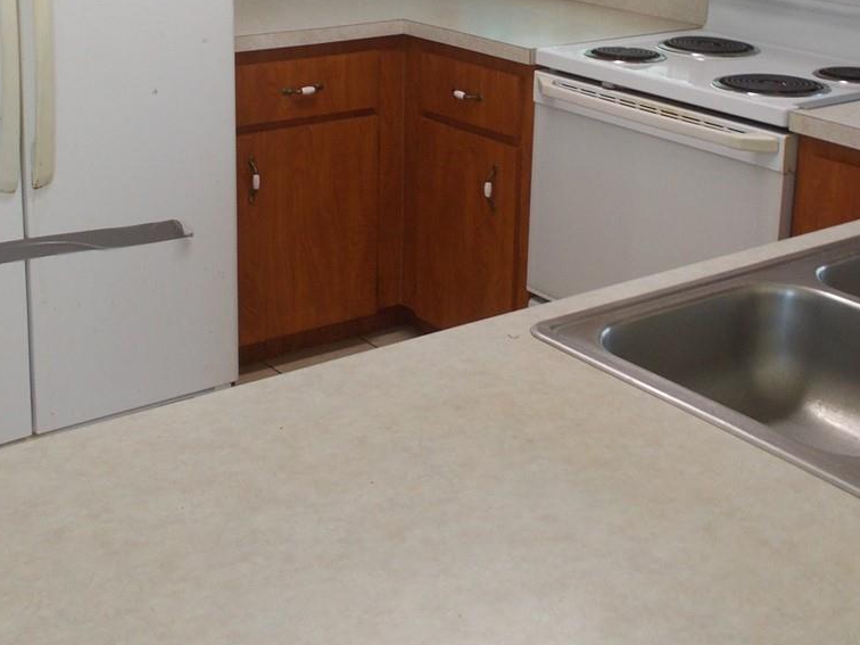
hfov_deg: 34.9
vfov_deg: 25.9
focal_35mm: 55
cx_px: 422
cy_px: 89
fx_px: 1366
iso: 100
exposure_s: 1/25
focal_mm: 4.6
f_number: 3.2
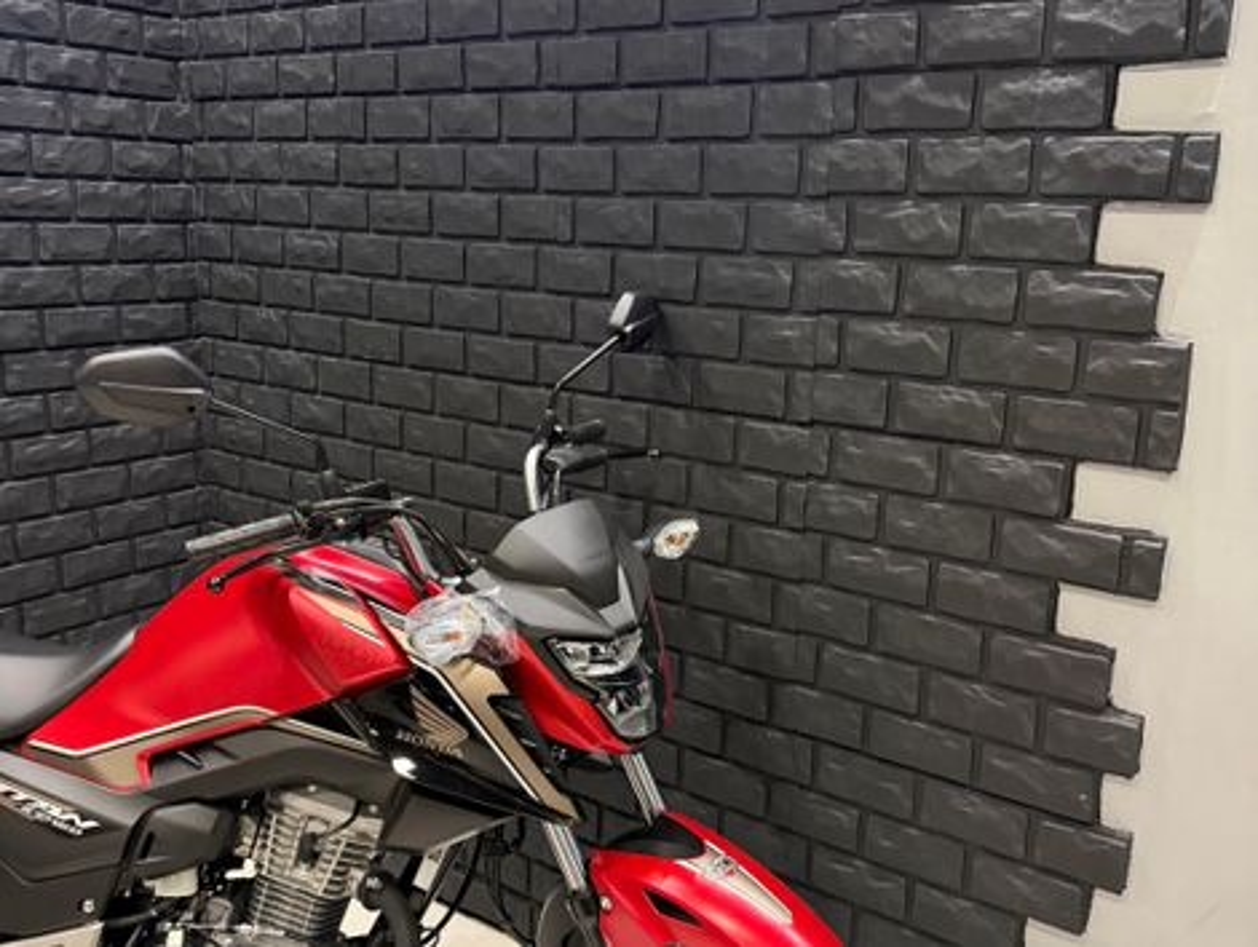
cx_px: 629
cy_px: 474
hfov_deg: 71.5
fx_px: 874
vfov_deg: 56.9
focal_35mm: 24
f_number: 1.78
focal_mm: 6.76
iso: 500
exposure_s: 1/60
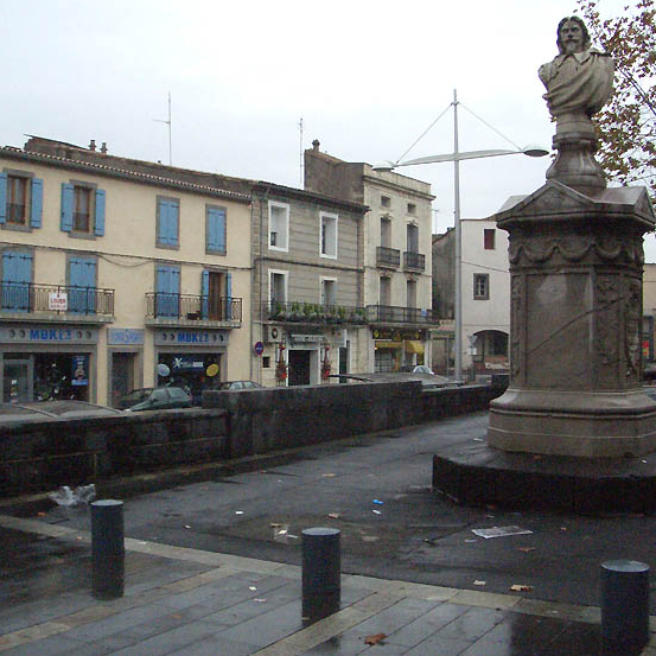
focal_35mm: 42
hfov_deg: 40.0
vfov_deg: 40.0
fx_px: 900
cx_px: 294
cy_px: 323
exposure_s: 1/1250
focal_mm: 5.8
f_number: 4.3
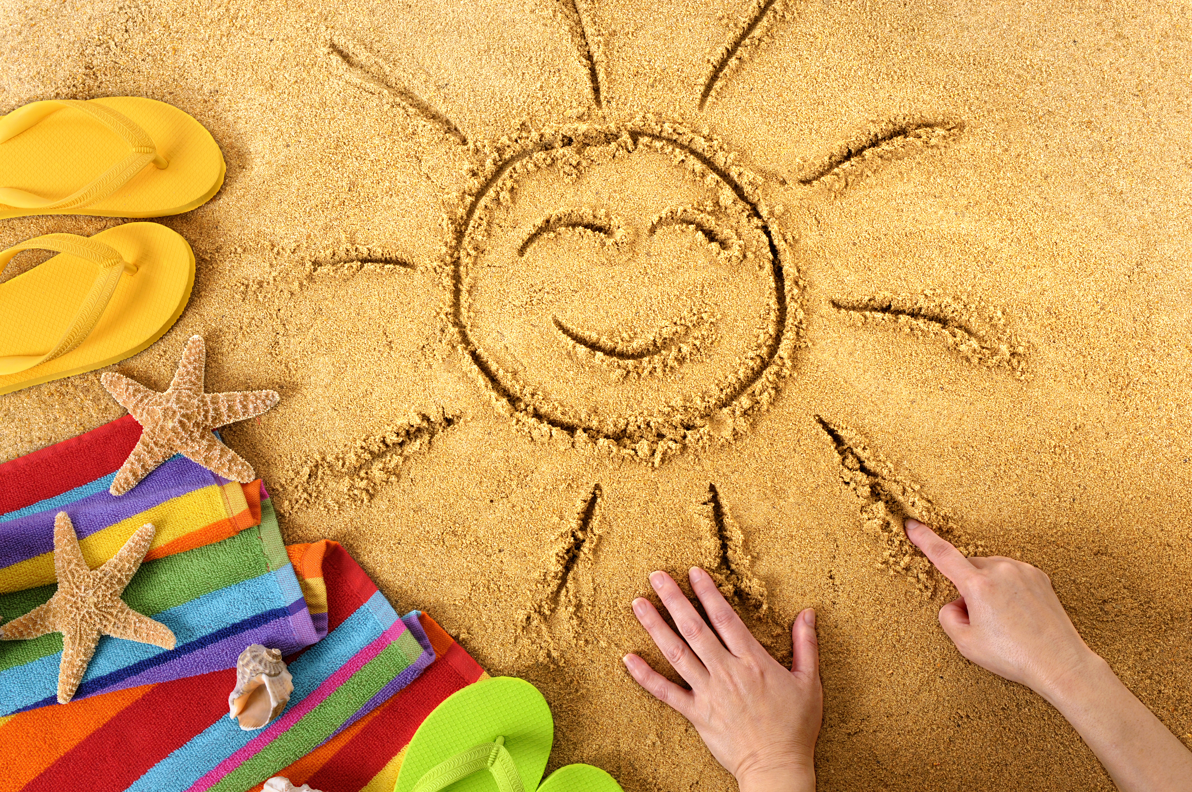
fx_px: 1538
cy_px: 396
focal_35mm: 46
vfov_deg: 28.9
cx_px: 596
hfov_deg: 42.4
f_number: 11
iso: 200
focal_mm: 31
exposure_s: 1/125
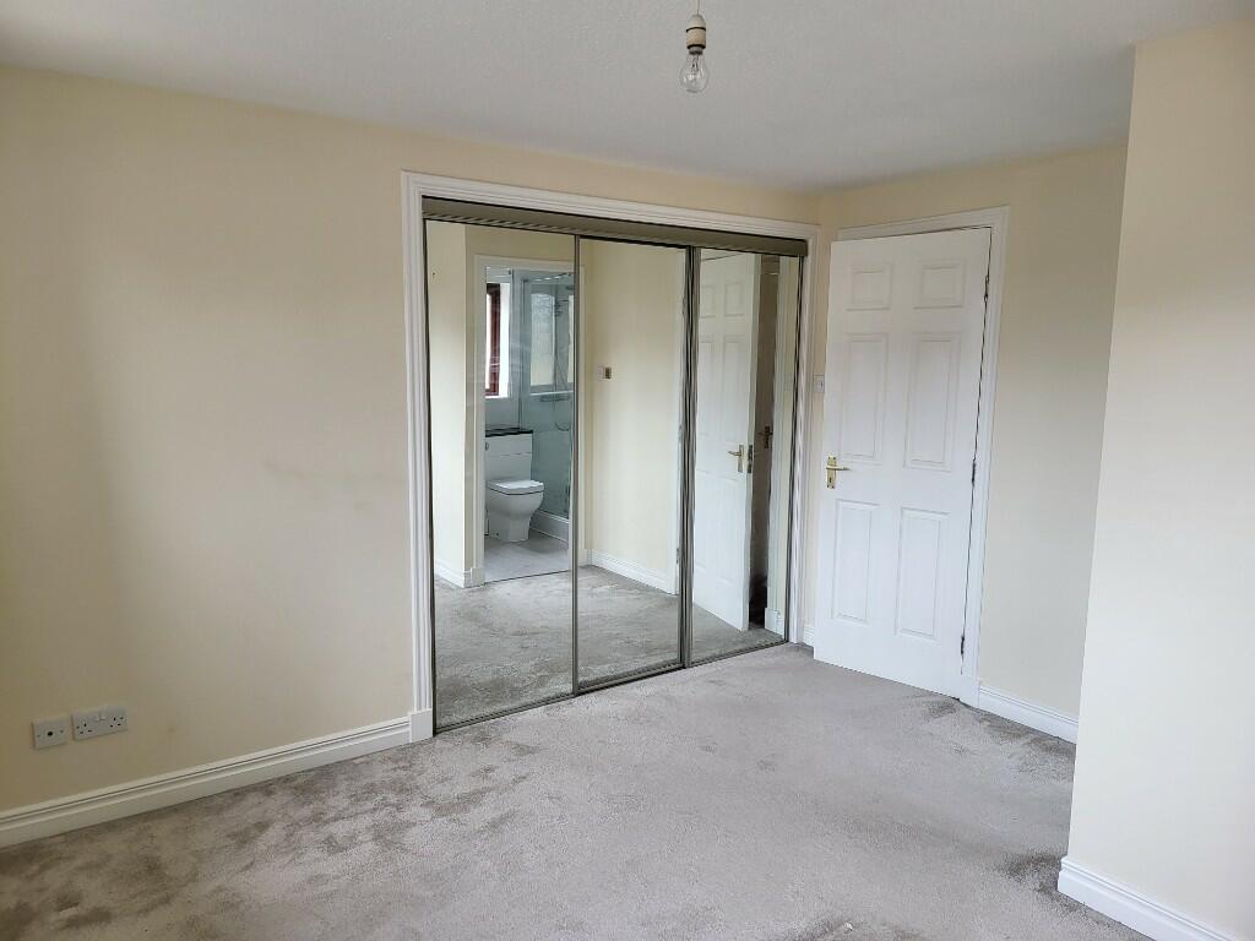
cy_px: 470
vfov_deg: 56.8
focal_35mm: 24
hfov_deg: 71.6
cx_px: 628
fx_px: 870
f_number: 1.8
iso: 100
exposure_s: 1/100
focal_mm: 5
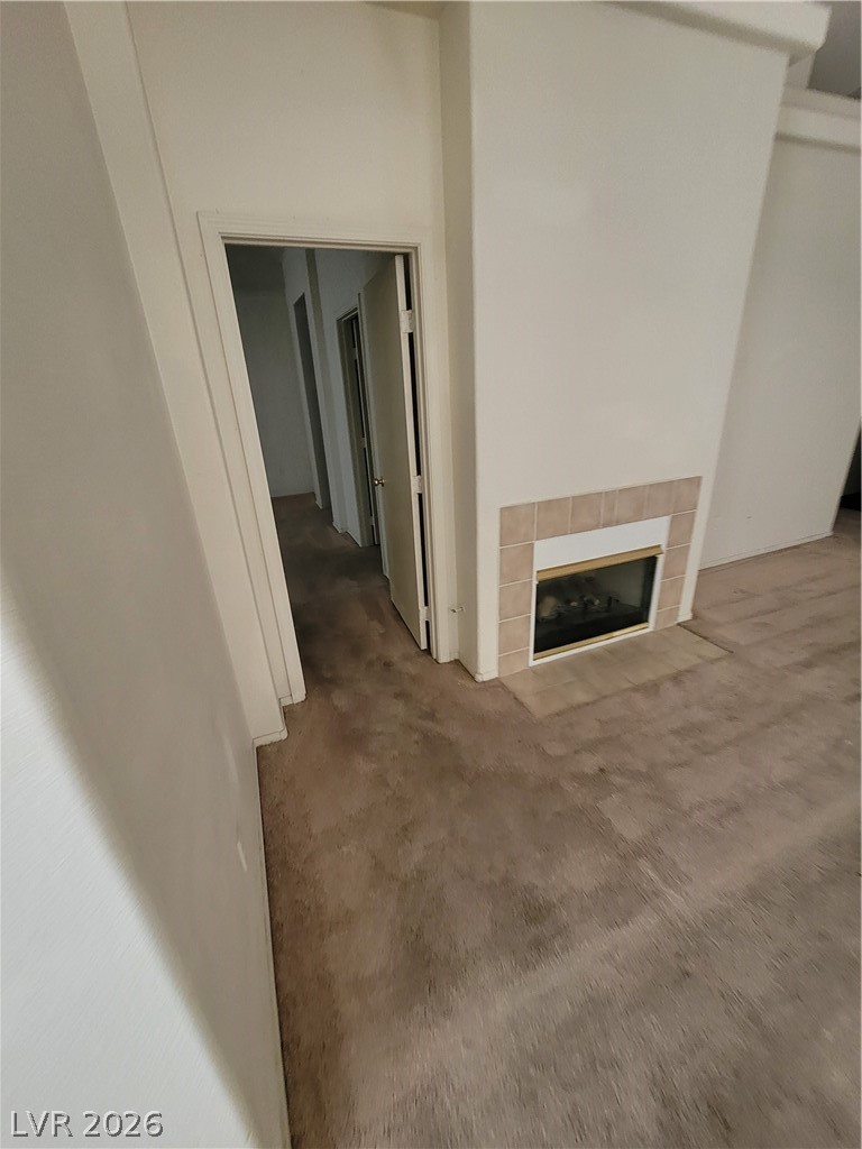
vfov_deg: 106.2
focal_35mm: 13
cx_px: 431
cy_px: 574
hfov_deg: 89.9
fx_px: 432
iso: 160
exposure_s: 1/60
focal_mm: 2.2
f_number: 2.2
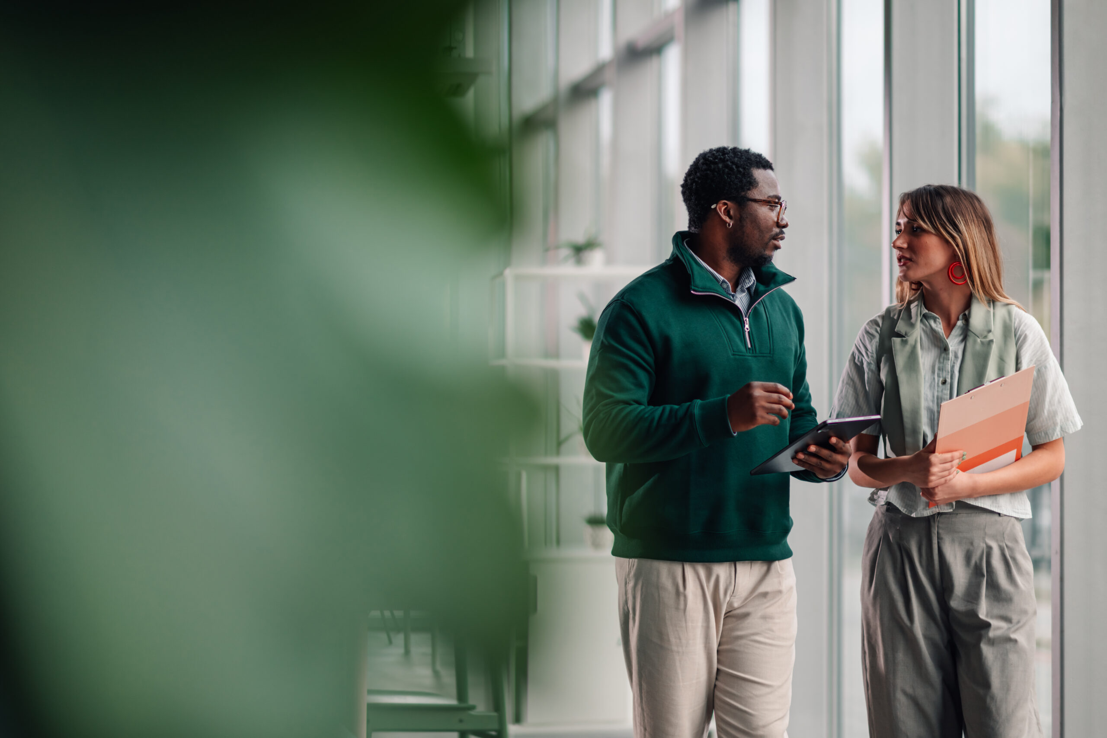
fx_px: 2614
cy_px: 369
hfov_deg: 23.9
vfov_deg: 16.1
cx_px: 554
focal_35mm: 85
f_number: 1.4
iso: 160
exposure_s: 1/200
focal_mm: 85
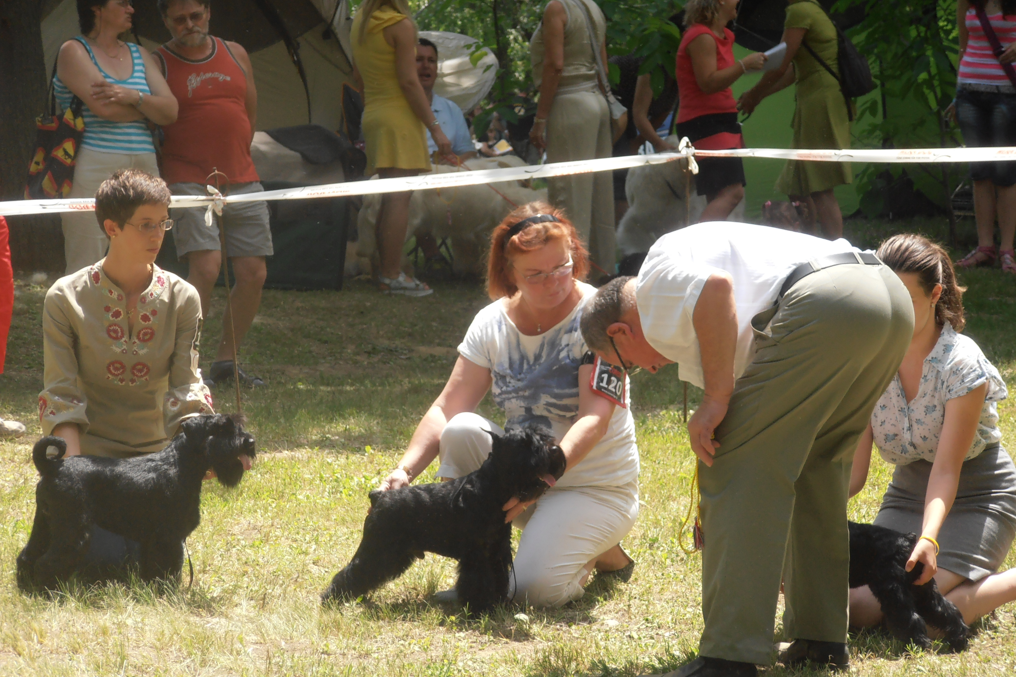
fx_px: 5842
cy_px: 357
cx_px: 510
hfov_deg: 9.9
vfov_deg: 6.6
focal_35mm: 207
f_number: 5.8
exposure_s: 1/160
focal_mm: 35.05
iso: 80
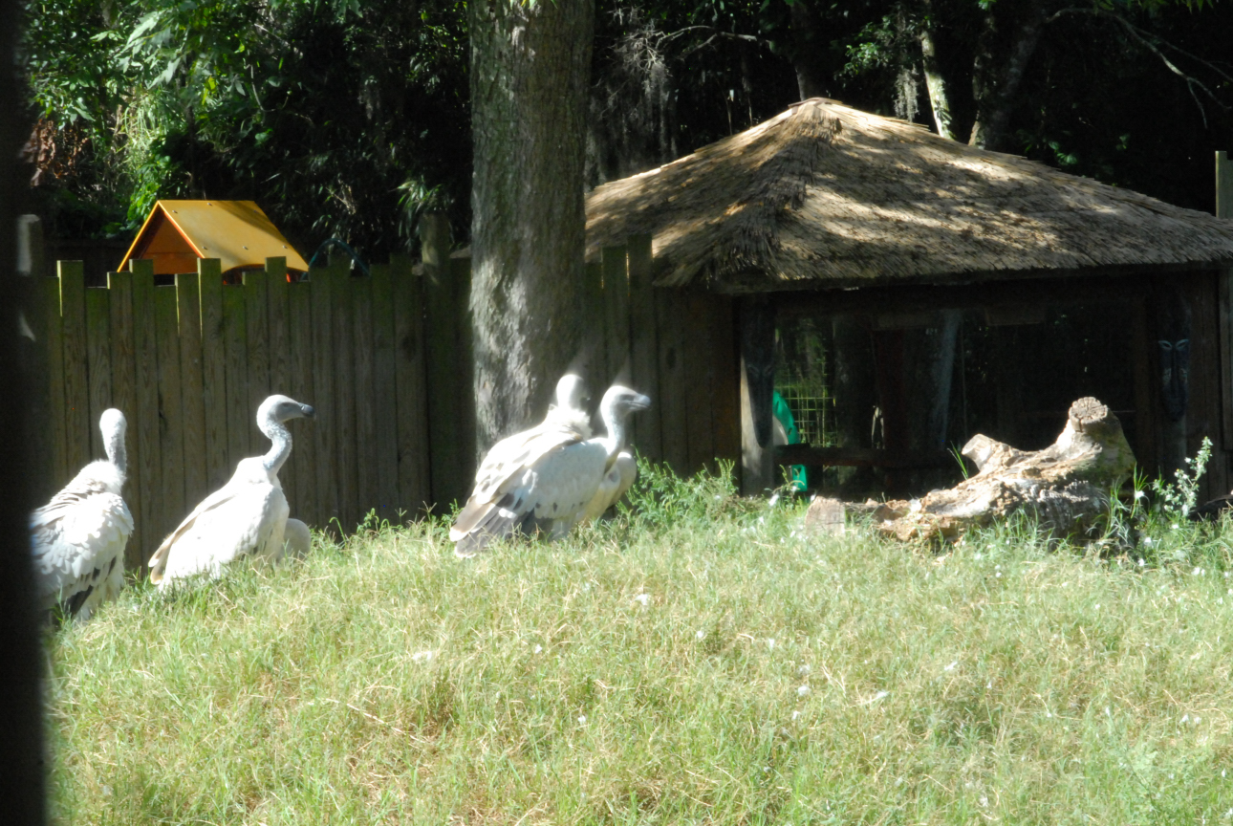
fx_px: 3858
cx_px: 616
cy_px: 413
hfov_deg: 18.2
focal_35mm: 112
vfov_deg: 12.2
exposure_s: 1/50
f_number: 32
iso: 1100
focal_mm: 75
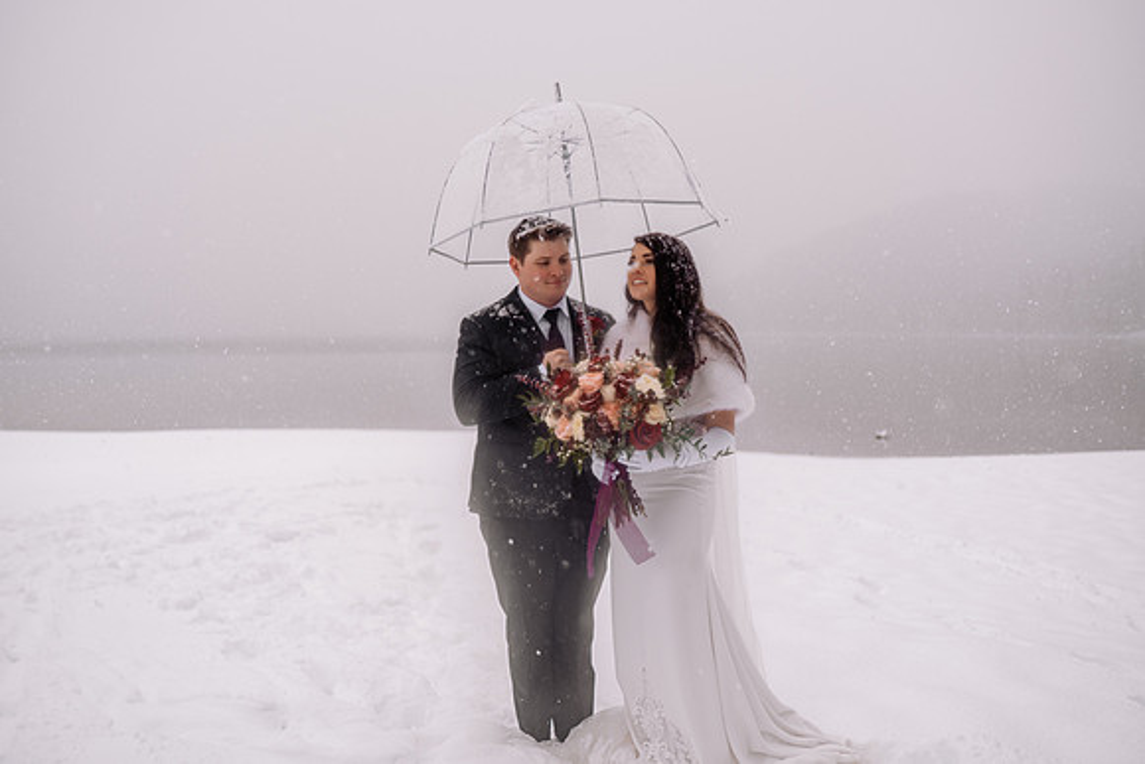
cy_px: 382
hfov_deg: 52.6
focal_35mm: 36
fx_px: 1158
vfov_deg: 36.5
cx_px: 565
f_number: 2.5
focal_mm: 35
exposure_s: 1/200
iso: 100
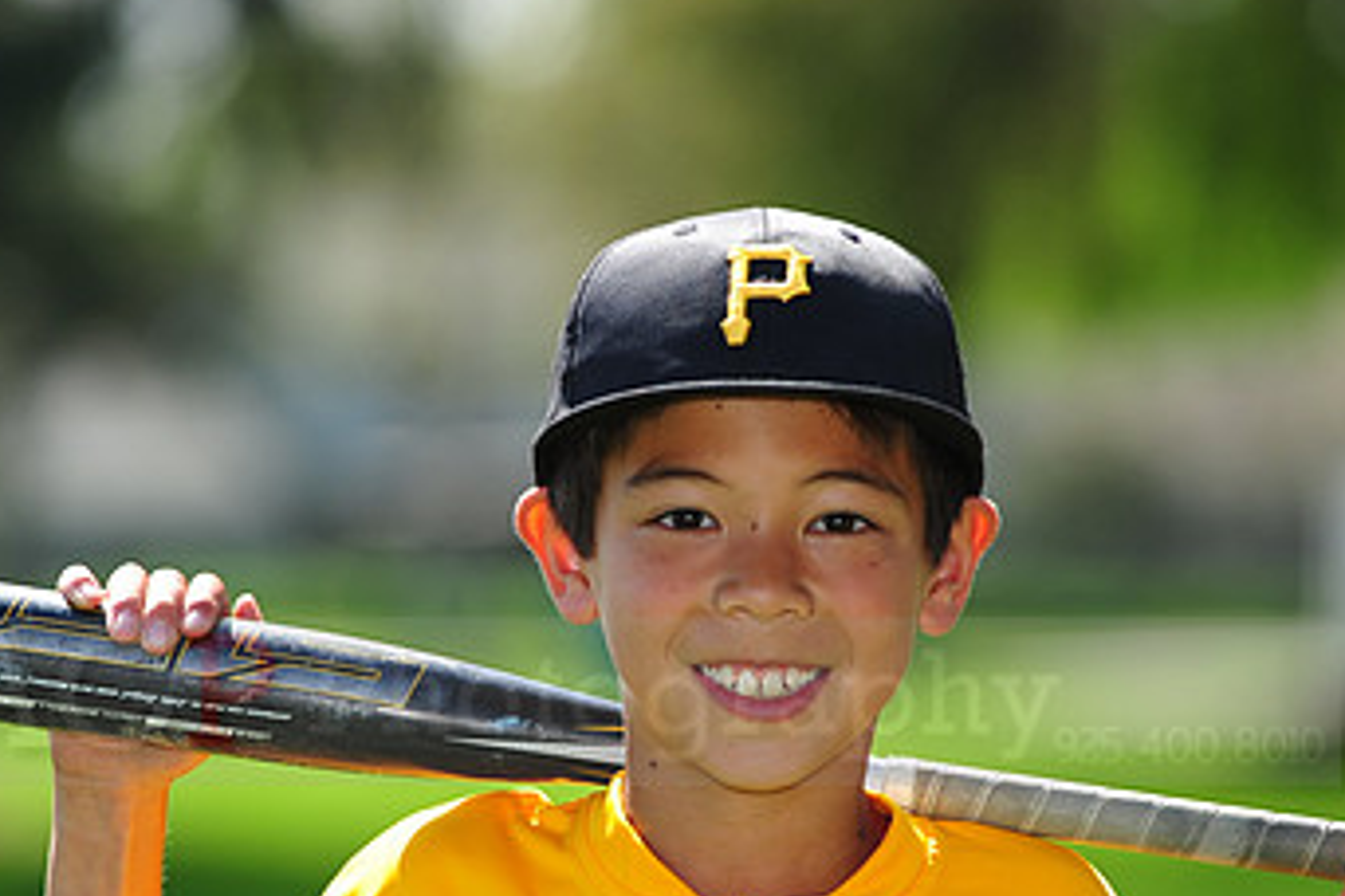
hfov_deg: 6.1
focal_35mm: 339
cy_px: 668
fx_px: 12664
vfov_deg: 4.1
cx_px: 578
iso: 200
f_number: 4.5
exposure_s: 1/800
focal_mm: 200
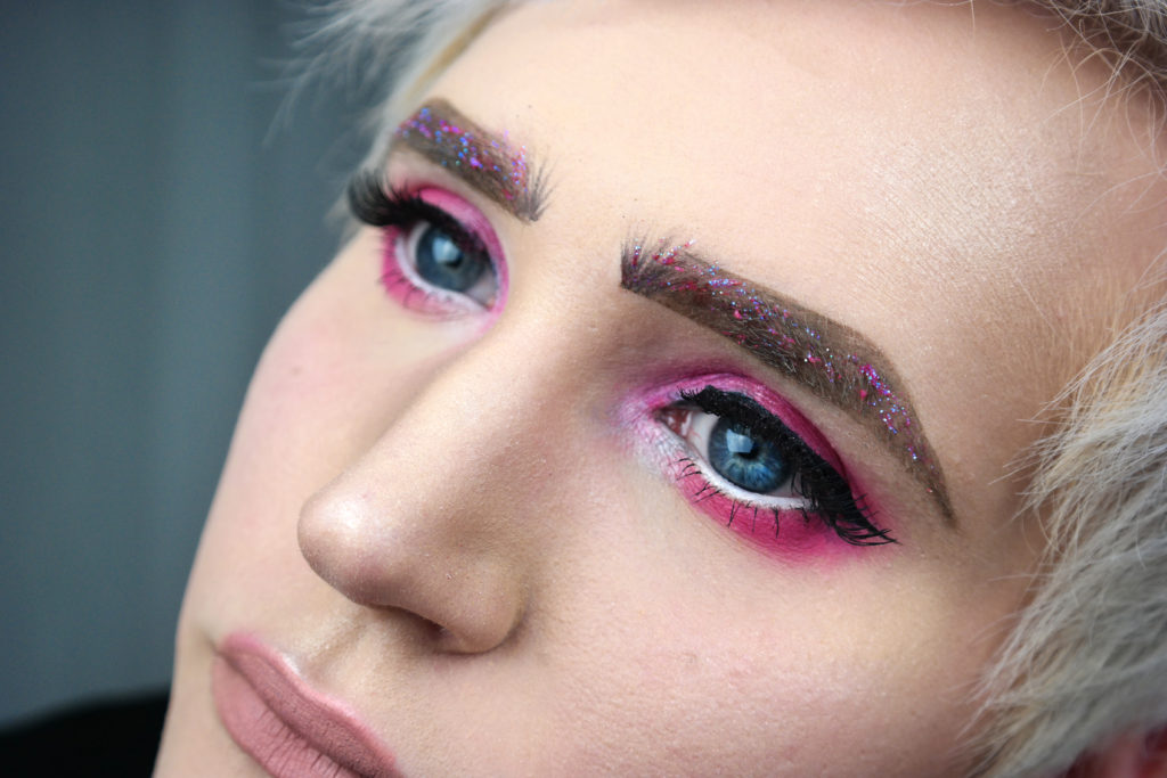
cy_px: 389
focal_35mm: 53
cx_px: 584
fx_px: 1718
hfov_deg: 37.5
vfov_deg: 25.5
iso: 200
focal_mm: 35
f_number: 4.5
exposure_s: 1/60
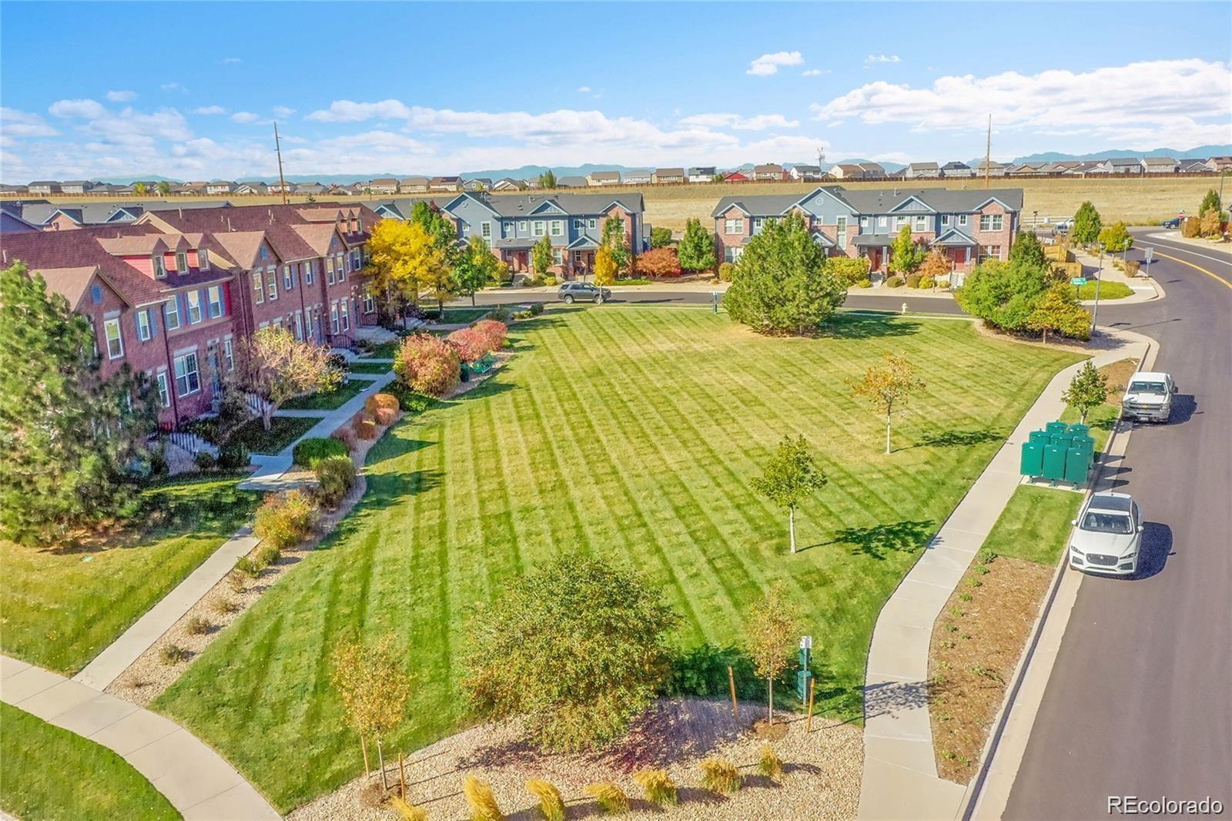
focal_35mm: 28
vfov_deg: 46.4
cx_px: 616
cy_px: 410
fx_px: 958
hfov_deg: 65.5
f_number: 7.1
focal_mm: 10.26
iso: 800
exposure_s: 1/1000
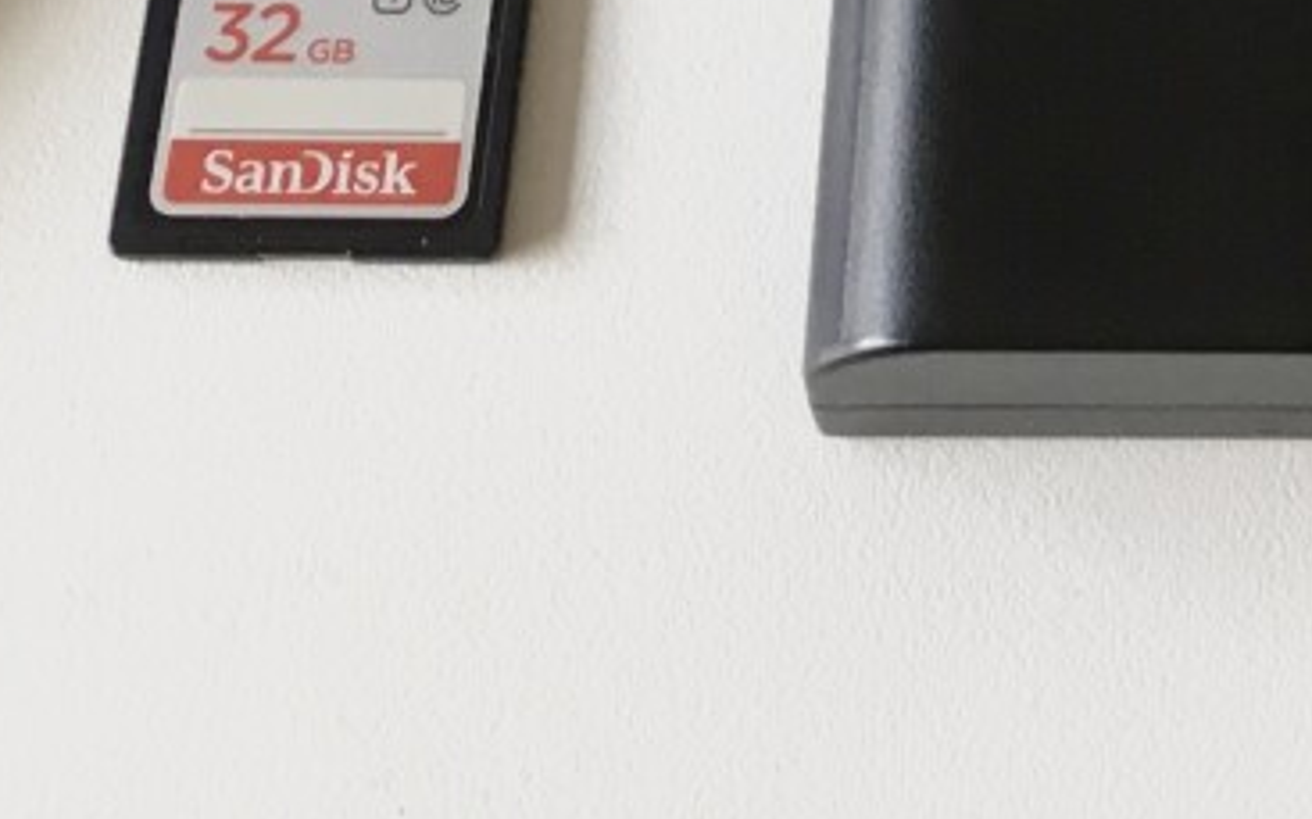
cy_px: -1230
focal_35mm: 134
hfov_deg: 15.1
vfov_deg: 8.8
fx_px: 4789
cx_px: 1548
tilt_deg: -57.9
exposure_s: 1/33
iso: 32
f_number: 2.2
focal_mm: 4.15
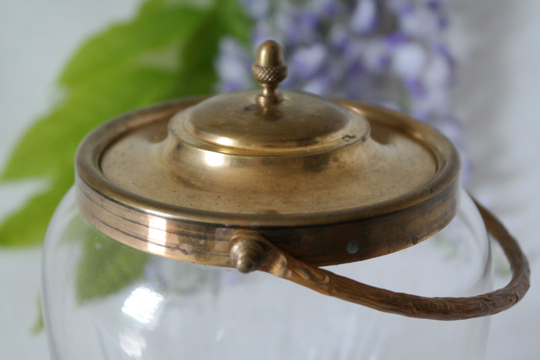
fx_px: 1035
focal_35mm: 69
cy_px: 180
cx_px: 270
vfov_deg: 19.7
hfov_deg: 29.2
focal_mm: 45
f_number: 5.6
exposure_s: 1/50
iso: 1600
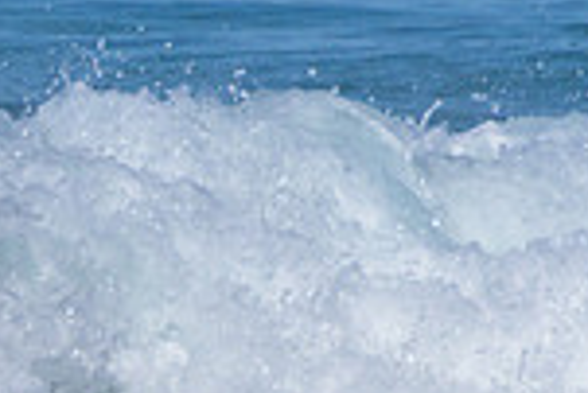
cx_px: -351
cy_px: 359
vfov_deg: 0.4
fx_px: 55864
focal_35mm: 3417
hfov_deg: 0.6
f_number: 11
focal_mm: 800
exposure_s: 1/2000
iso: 450
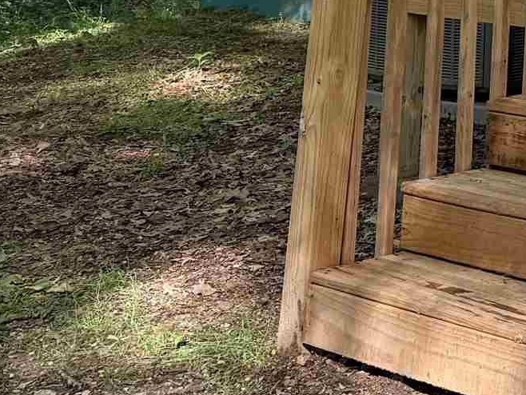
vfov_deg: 12.2
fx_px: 1702
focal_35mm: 112
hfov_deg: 14.9
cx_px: 994
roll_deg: -1.7
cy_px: -297
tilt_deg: +2.7
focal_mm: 6.76
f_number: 1.78
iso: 80
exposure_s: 1/190
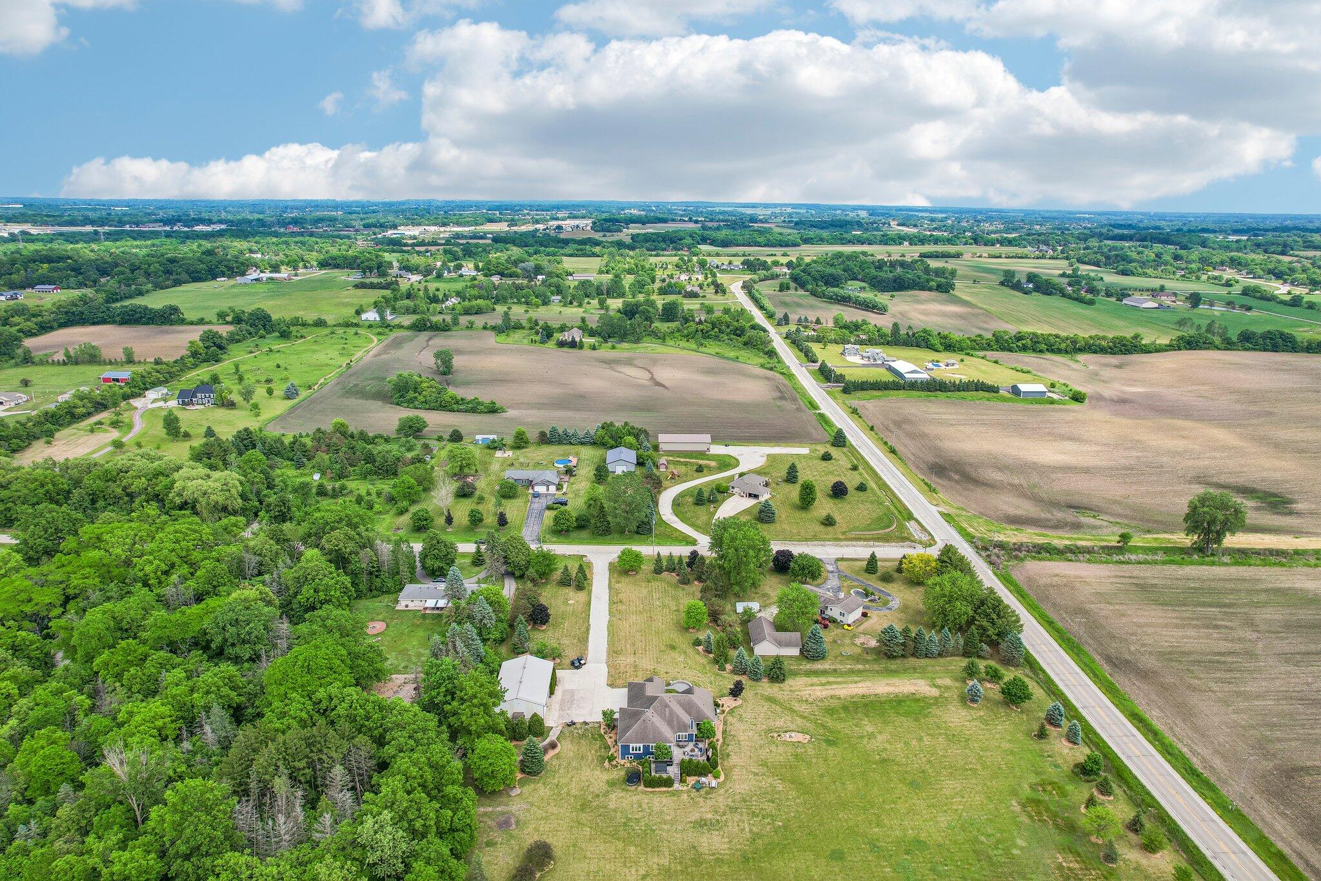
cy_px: 440
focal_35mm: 22
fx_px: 807
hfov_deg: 78.6
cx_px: 660
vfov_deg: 57.2
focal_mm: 8.4
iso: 100
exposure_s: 1/1500
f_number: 2.8
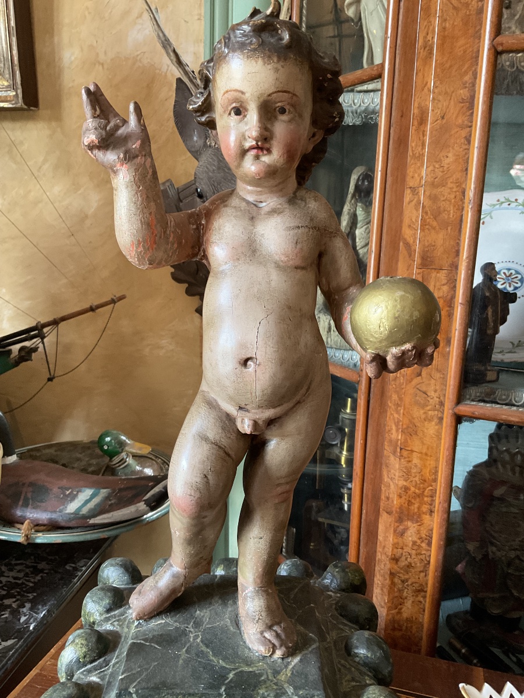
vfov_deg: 61.7
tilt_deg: -11.0
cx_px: 262
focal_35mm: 29
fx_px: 585
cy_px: 349
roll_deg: -2.1
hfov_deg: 48.2
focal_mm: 3
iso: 125
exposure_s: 1/60
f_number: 1.8
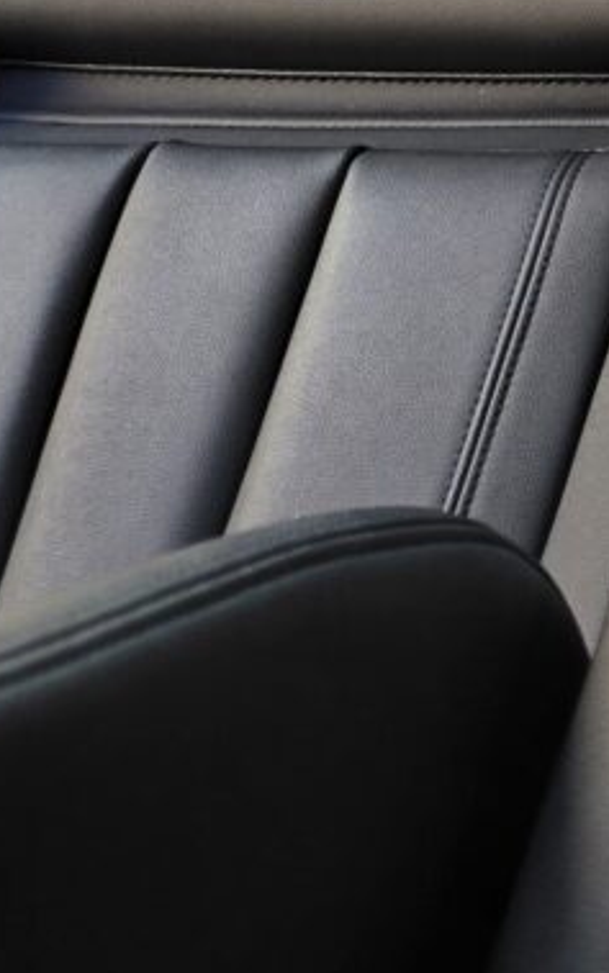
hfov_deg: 10.9
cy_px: -549
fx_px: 2734
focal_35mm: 103
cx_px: 1444
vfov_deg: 17.8
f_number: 1.4
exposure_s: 1/51
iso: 10
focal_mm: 6.5
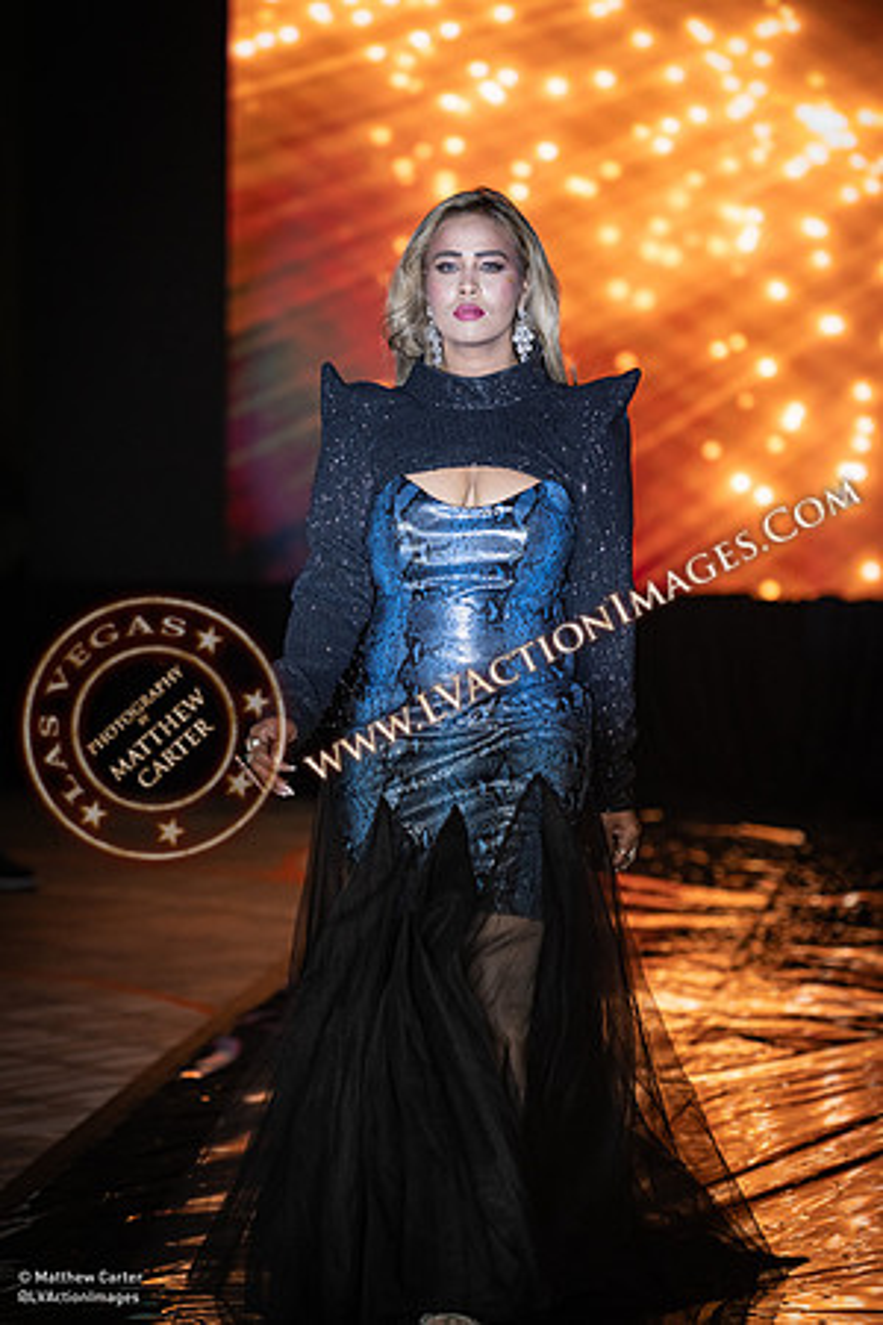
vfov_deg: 14.2
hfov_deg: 9.5
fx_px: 5334
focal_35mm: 145
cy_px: 662
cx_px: 442
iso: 1600
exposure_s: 1/400
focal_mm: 145
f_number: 2.8
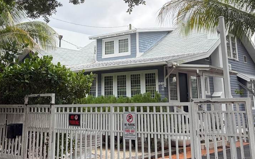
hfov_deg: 41.0
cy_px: 13
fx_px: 341
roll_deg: +0.8
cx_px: 114
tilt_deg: +16.7
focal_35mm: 49
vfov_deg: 25.4
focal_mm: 5.96
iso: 50
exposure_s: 1/1484
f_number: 1.6
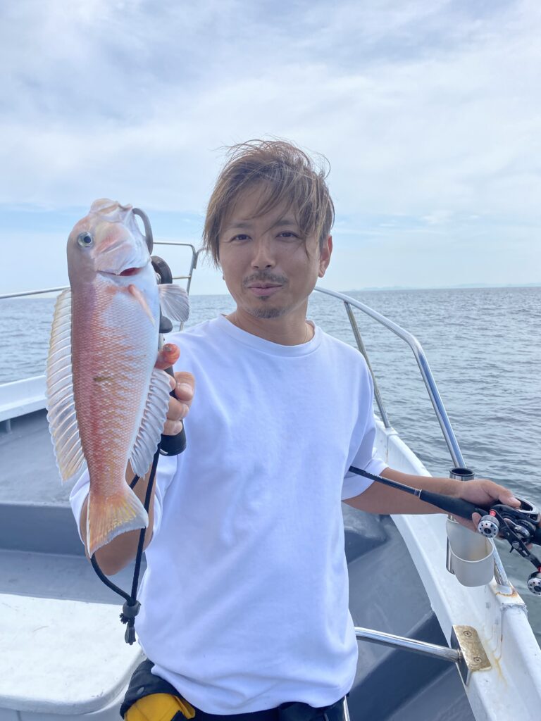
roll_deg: +2.0
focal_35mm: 26
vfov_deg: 67.3
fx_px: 542
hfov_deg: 53.1
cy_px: 360
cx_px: 270
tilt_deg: -3.3
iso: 32
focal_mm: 4.25
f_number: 1.8
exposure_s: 1/3401
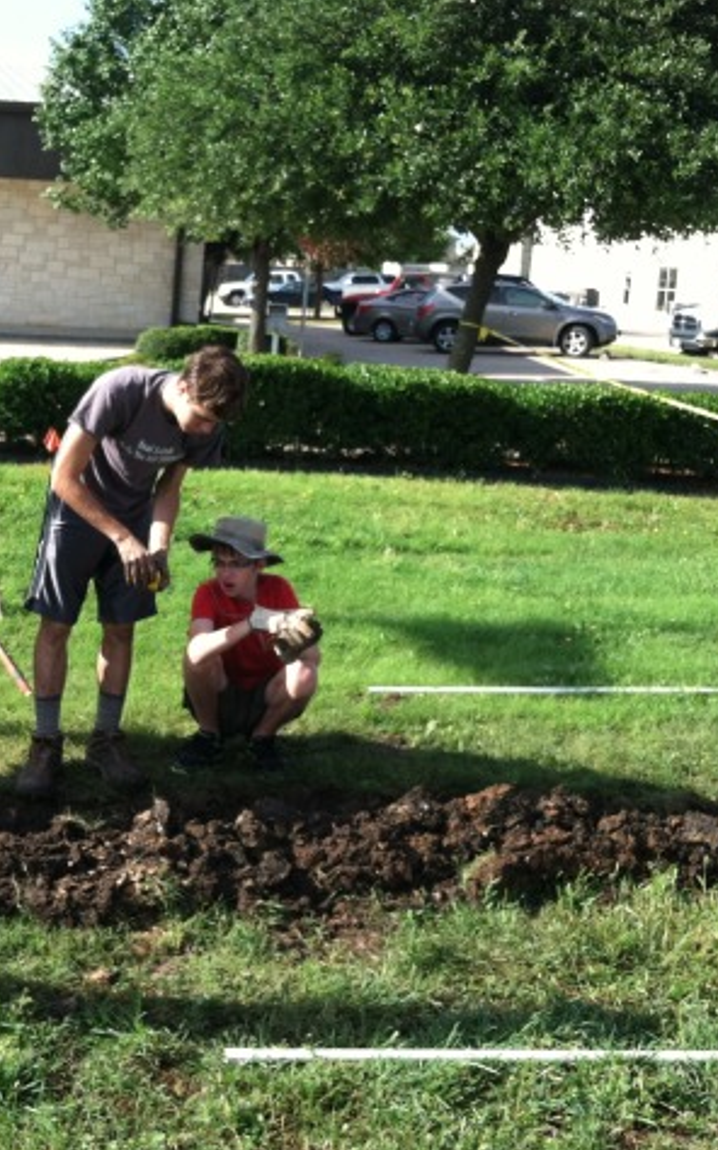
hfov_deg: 25.1
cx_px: 90
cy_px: 575
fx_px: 1566
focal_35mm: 50
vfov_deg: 40.3
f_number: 2.8
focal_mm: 3.85
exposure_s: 1/469
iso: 80
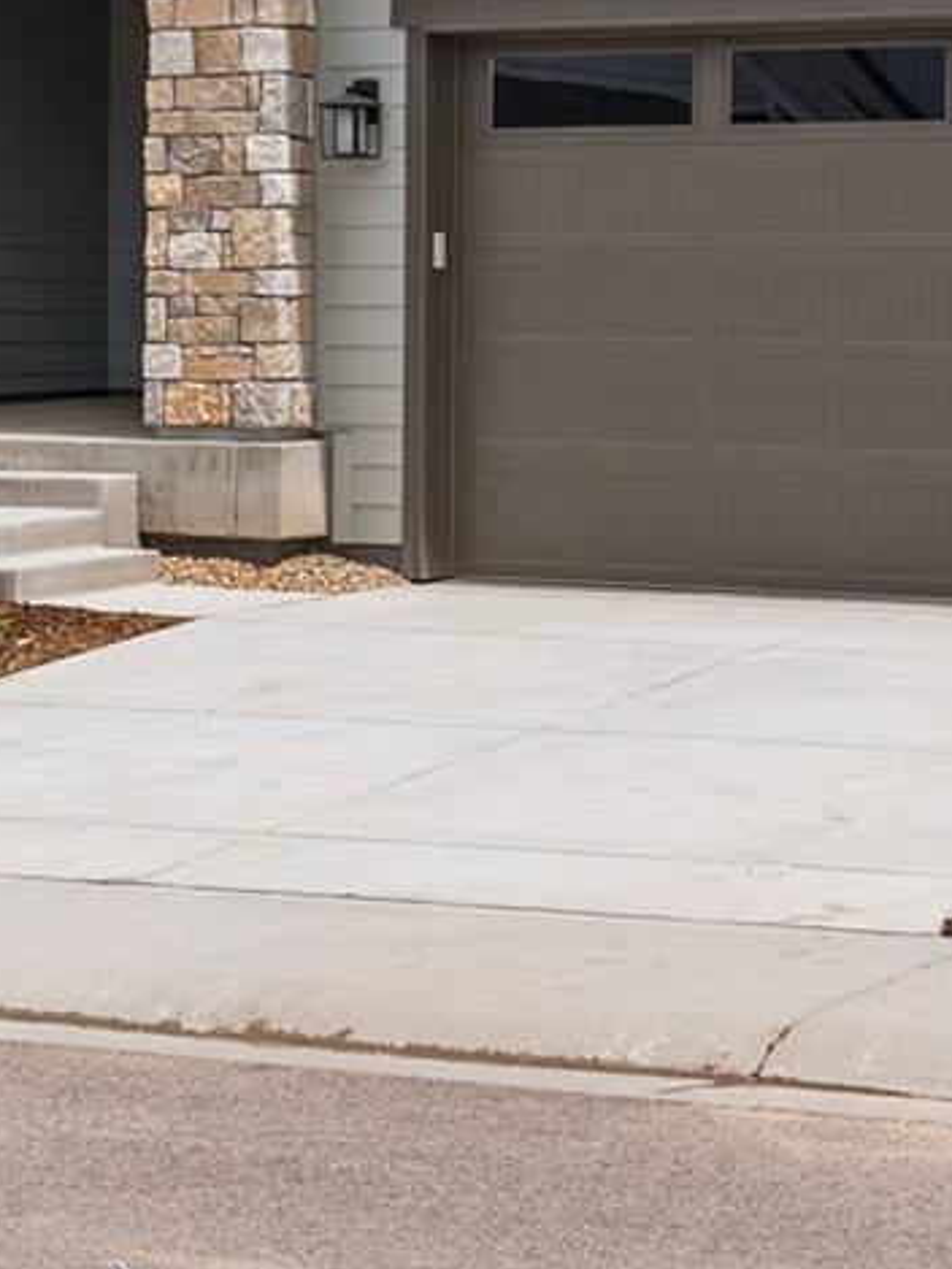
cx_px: 325
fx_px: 3848
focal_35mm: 105
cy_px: 30
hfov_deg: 14.1
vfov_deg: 18.3
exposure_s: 1/500
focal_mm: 32
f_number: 8
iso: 500
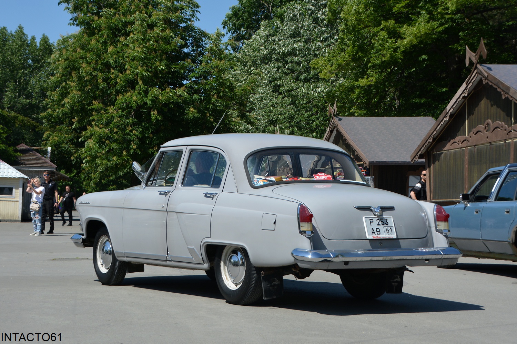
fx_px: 947
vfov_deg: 20.6
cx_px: 258
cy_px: 172
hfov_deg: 30.5
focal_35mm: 66
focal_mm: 44
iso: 400
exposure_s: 1/1600
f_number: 6.3
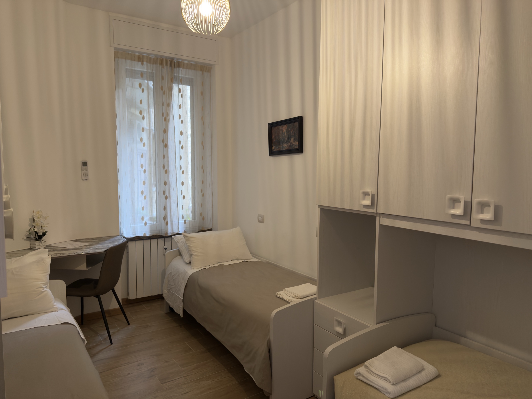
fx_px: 369
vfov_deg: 56.8
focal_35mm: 24
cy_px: 200
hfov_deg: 71.6
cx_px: 266
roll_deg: -0.1
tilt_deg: -5.1
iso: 200
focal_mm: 6.76
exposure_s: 1/33
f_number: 1.78
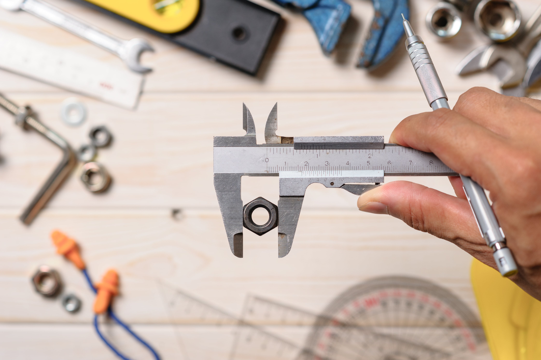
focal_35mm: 85
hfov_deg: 23.9
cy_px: 180
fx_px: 1276
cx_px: 270
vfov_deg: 16.1
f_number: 4.5
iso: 200
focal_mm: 85
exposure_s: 1/160
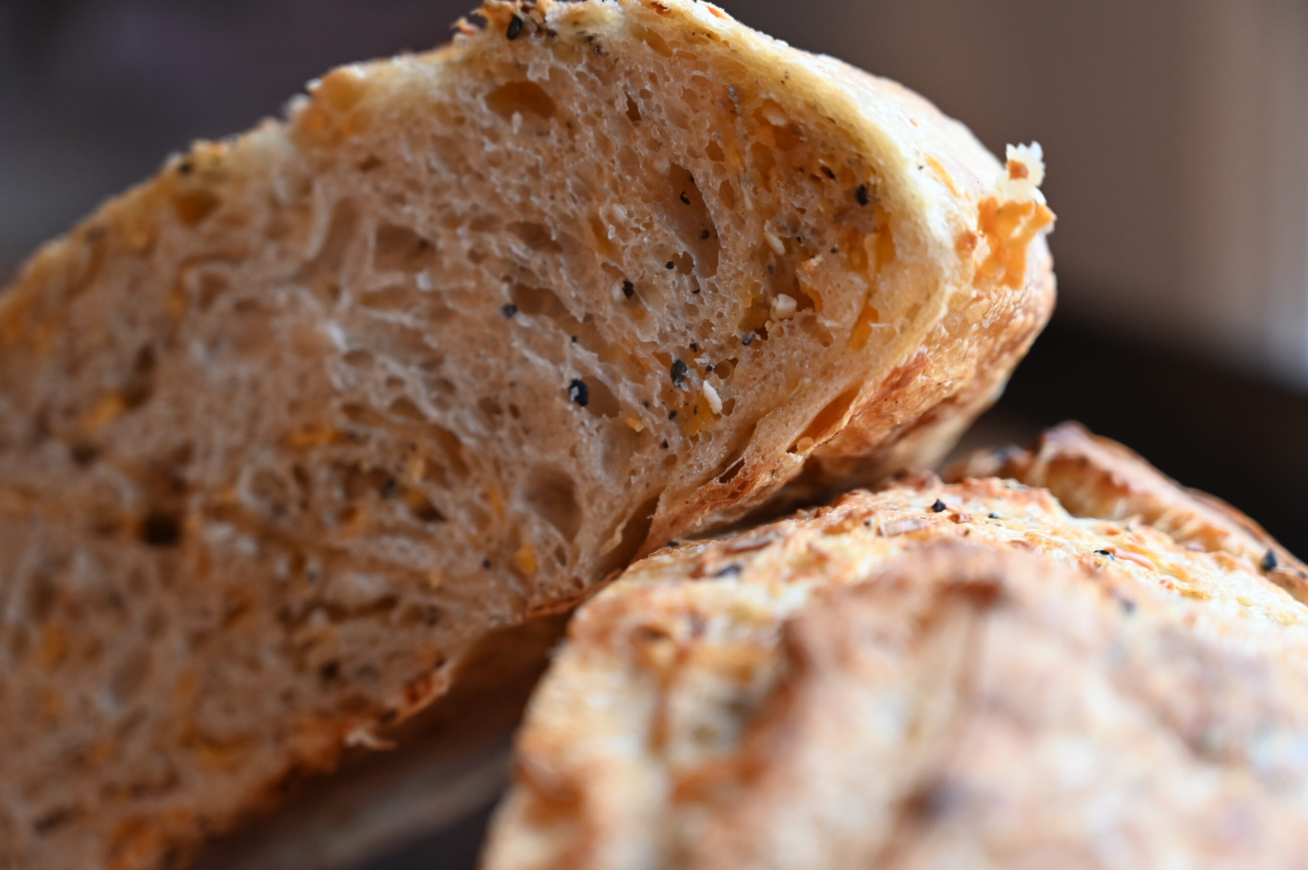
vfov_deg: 21.5
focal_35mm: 63
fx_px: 2287
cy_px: 435
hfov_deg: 31.9
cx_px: 654
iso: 1250
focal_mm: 63
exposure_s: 1/125
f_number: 4
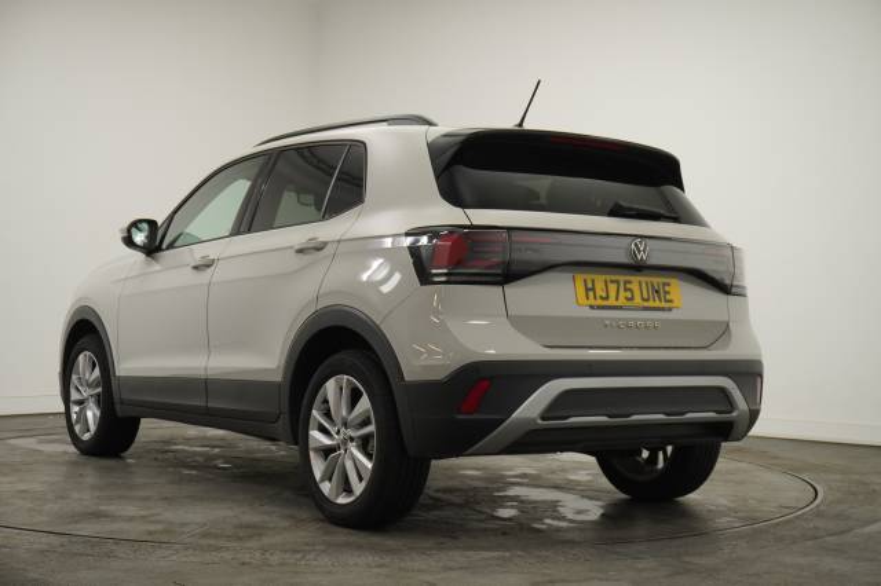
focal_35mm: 51
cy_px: 293
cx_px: 440
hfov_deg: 38.9
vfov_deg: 26.5
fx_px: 1247
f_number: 5
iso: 2000
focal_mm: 34
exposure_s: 1/160
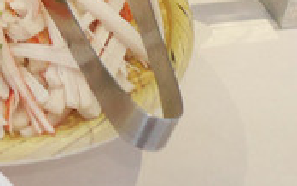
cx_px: -379
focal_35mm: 183
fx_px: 1482
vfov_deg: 7.1
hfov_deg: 10.2
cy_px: -53
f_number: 1.7
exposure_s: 1/60
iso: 1250
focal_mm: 15
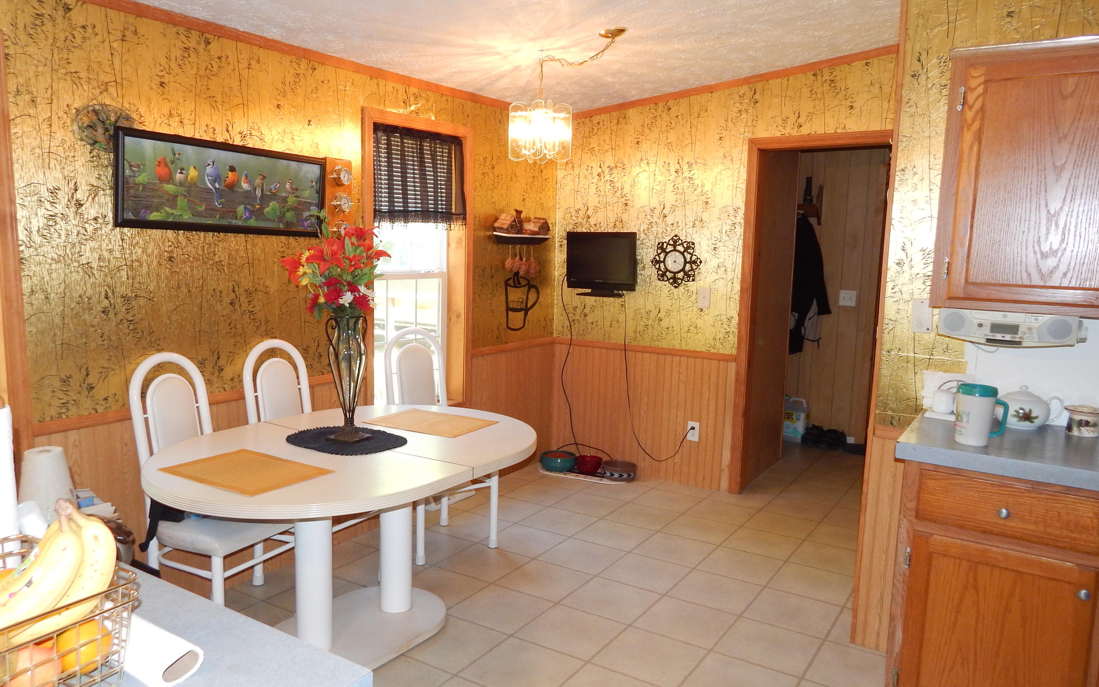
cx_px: 531
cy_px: 366
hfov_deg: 70.4
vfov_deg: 47.6
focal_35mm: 26
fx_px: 779
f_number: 3
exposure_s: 1/30
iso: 200
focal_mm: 4
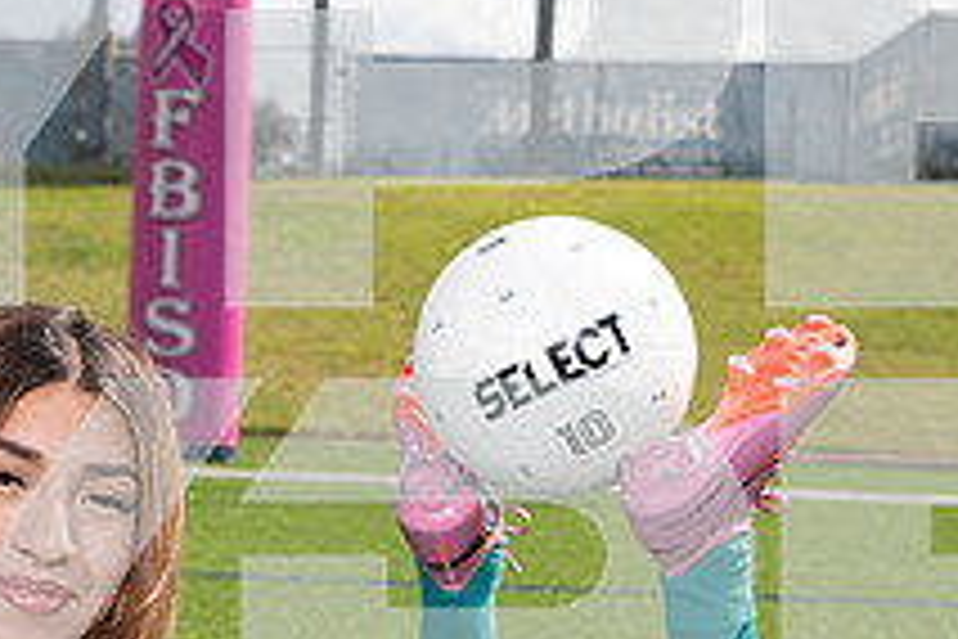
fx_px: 3991
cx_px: 153
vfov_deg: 9.1
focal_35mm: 150
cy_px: 619
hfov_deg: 13.6
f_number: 7.1
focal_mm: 55
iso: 125
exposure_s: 1/400
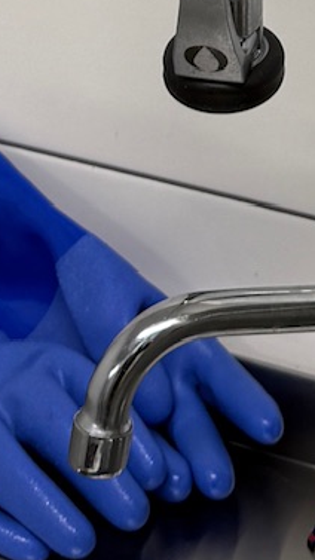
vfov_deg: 13.5
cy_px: -450
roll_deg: +0.3
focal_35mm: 142
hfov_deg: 8.5
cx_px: 358
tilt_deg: -8.6
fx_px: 2109
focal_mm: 6.76
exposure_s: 1/121
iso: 64
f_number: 1.78
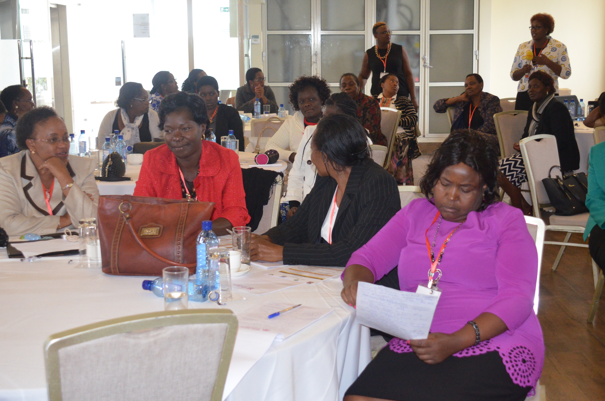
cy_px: 200
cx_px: 302
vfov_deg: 25.6
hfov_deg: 37.9
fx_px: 880
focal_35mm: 52
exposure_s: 1/60
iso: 2500
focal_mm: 35
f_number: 4.5
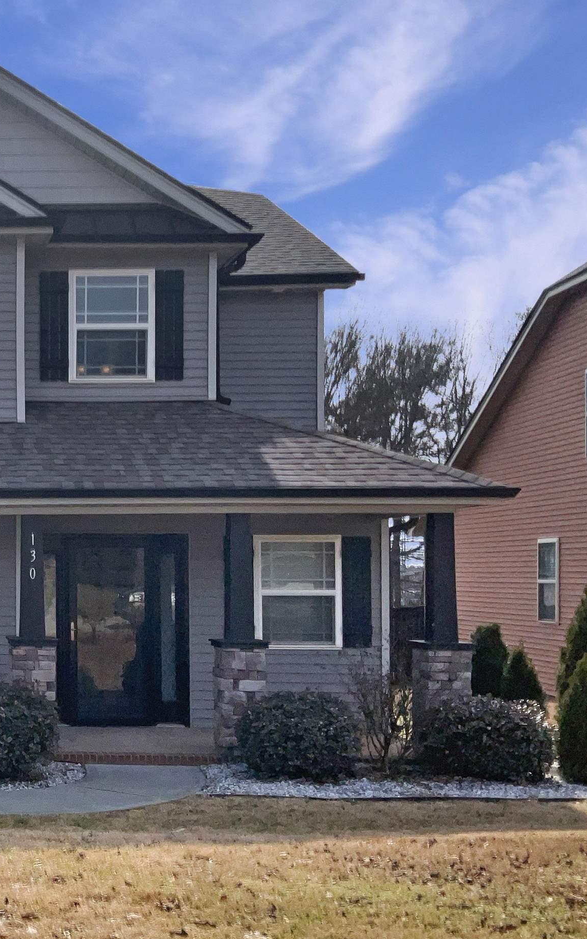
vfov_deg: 39.6
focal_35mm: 51
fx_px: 1306
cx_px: -153
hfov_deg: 22.9
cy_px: 454
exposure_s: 1/10204
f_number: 1.8
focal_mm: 3
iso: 20
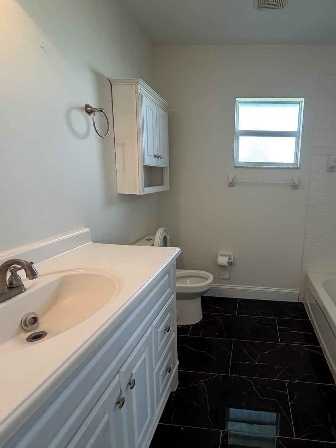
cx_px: 235
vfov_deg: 84.7
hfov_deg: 66.1
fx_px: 246
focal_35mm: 19
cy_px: 225
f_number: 2.2
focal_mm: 2.22
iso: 200
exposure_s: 1/120
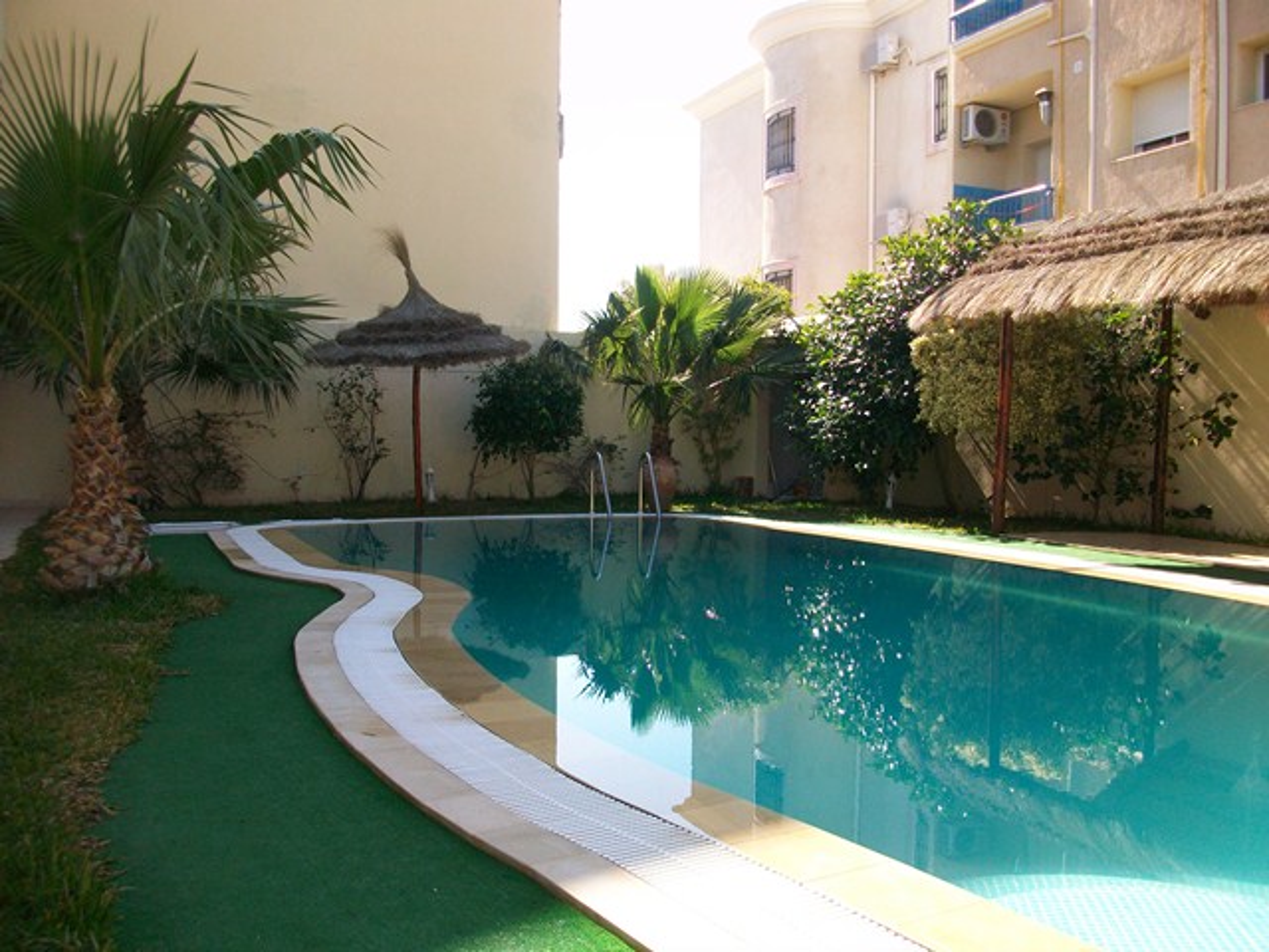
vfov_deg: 44.2
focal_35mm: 32
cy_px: 476
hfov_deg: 56.8
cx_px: 634
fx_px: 1173
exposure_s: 1/400
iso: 64
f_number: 2.8
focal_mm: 5.7
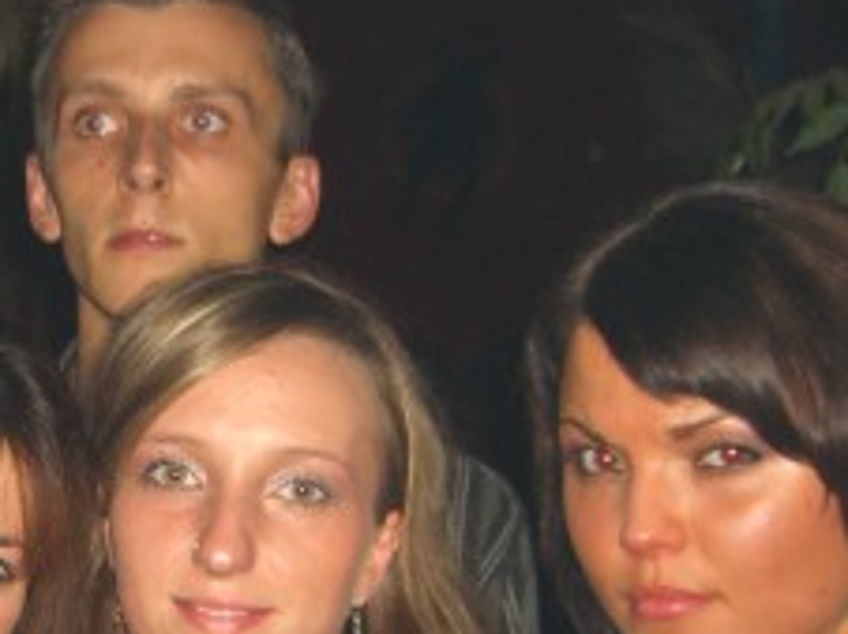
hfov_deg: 19.2
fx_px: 2472
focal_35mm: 101
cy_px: 525
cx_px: 154
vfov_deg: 14.5
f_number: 2.8
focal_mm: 7.9
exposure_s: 1/60
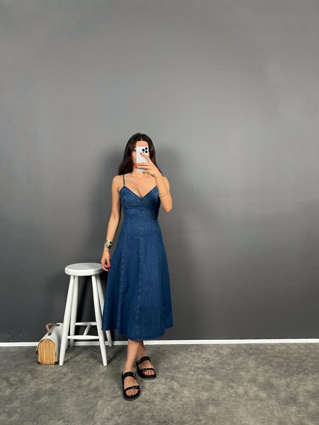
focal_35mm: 25
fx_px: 307
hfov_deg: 54.9
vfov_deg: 69.4
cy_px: 210
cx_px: 158
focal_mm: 6.86
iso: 125
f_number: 1.78
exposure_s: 1/121
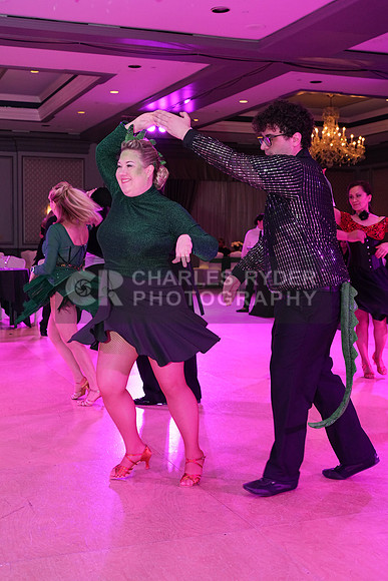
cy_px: 290
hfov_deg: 29.3
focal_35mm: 46
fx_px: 743
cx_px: 194
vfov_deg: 42.7
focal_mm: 46
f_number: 6.3
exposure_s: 1/250
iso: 2500
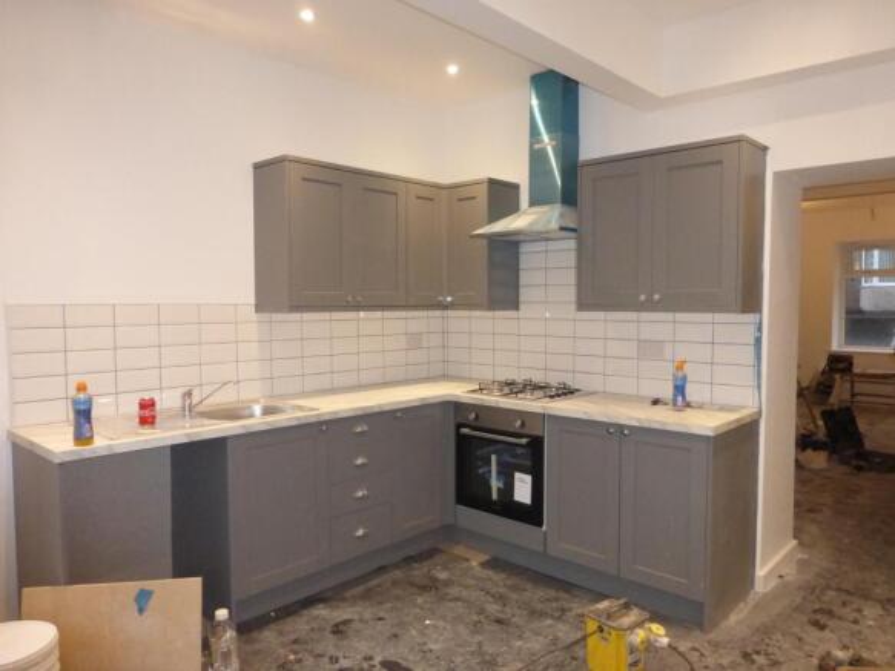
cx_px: 448
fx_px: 620
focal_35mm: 24
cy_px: 336
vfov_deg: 56.8
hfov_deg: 71.6
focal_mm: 4.3
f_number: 3.3
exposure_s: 1/60
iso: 800
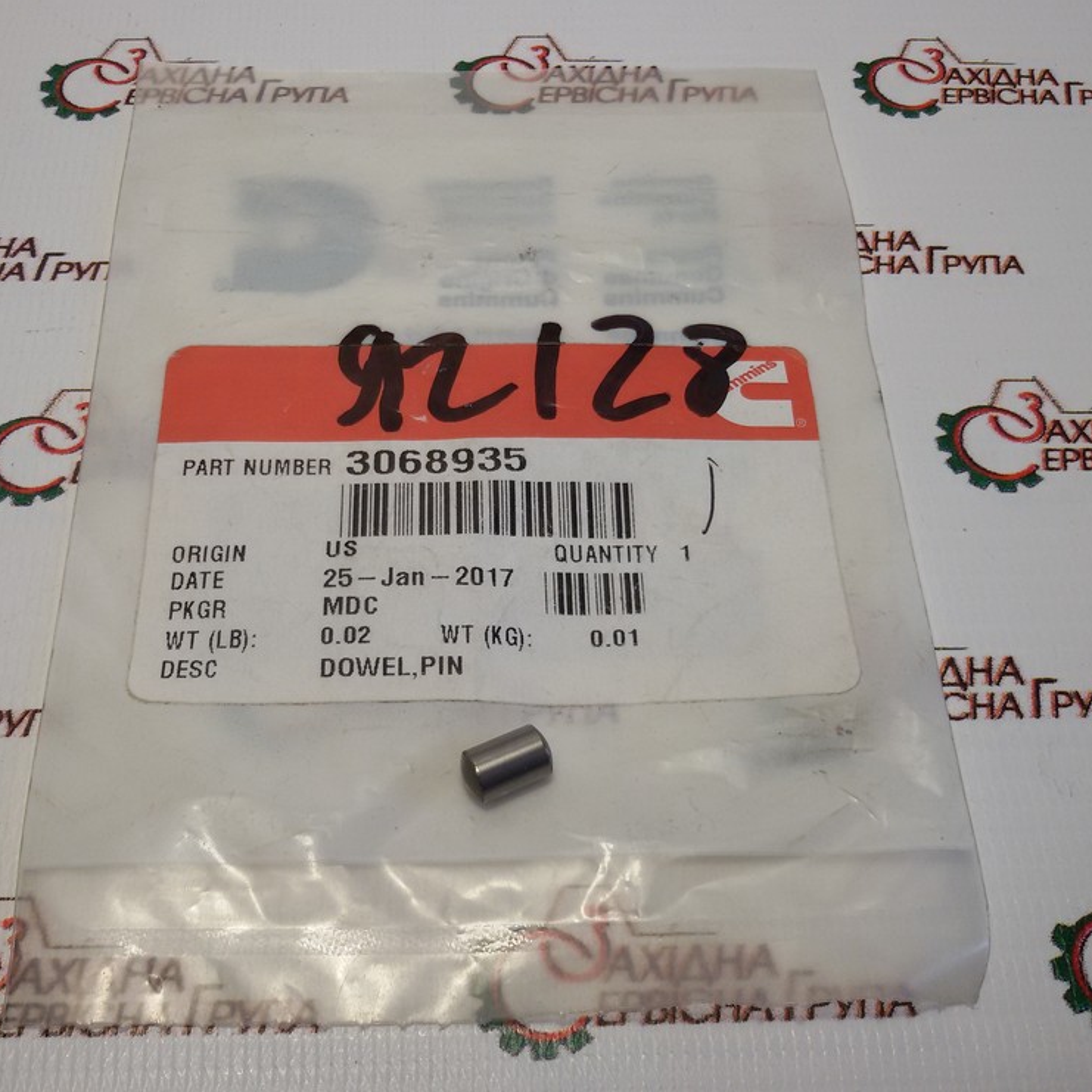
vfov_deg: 44.9
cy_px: 548
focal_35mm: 37
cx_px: 472
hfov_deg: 44.8
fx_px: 1321
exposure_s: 1/100
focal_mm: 2.93
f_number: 2.4
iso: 40
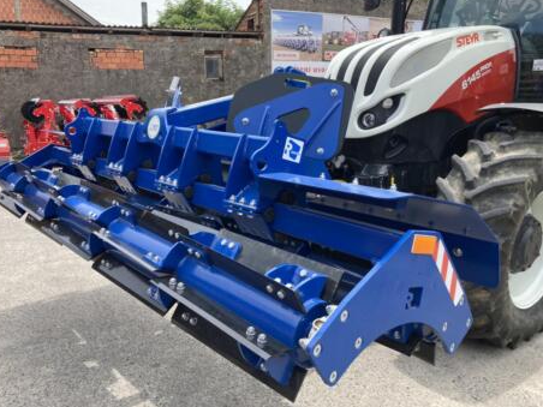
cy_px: 218
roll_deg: +2.2
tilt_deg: -15.7
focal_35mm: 31
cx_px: 247
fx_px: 486
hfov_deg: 58.3
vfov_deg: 45.4
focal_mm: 3.99
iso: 20
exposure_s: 1/685
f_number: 1.8
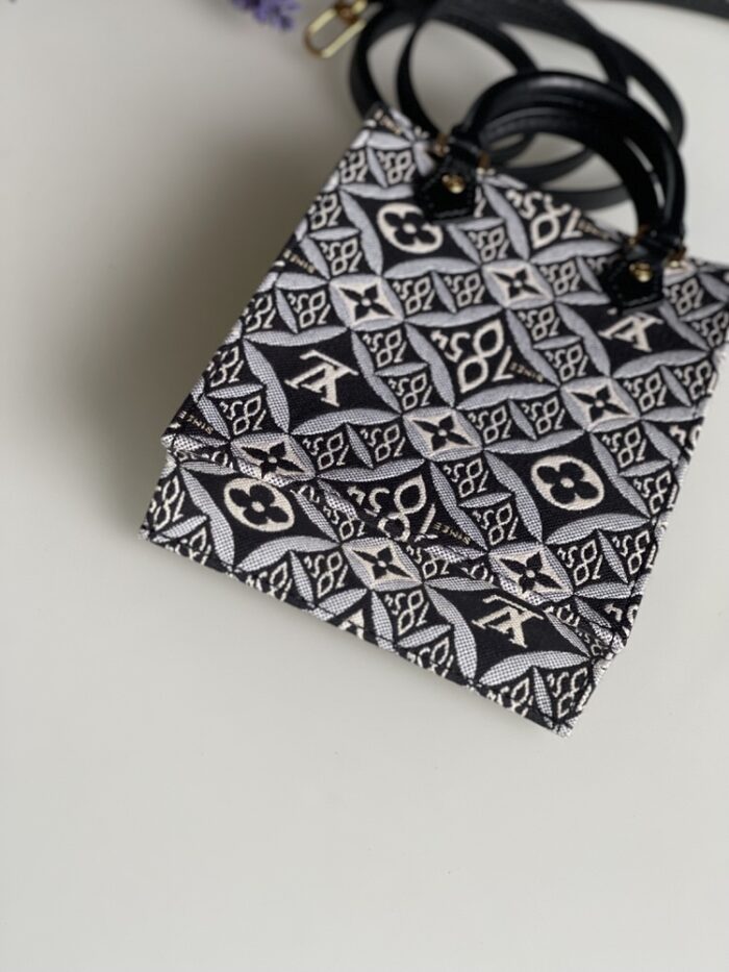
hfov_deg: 22.9
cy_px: 486
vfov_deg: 30.3
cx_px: 364
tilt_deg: -49.0
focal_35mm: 64
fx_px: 1797
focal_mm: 7.5
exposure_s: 1/121
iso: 160
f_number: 2.2
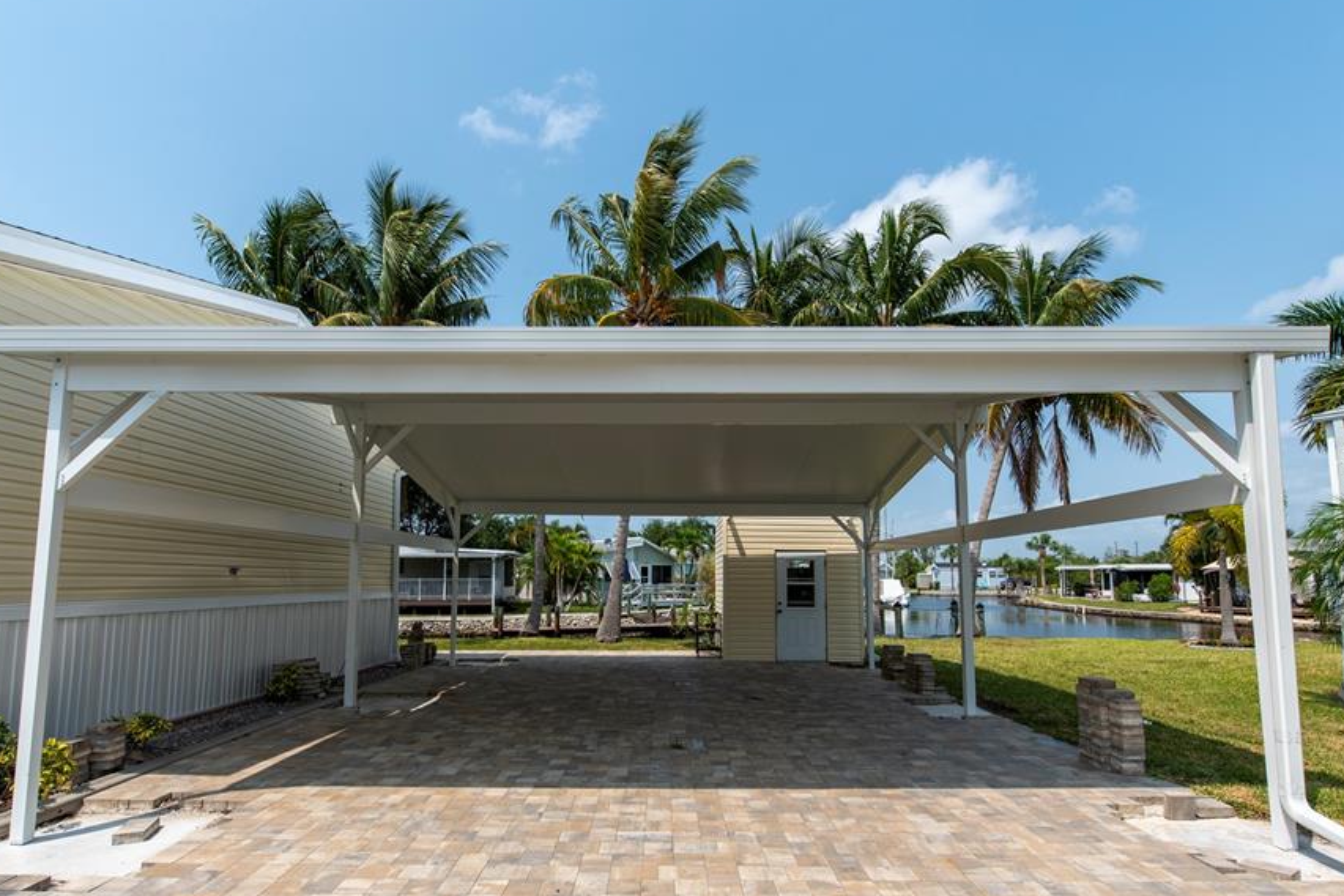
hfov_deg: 90.0
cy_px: 514
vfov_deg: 67.1
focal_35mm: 18
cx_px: 660
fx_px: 672
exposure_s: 1/400
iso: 100
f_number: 10
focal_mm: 15
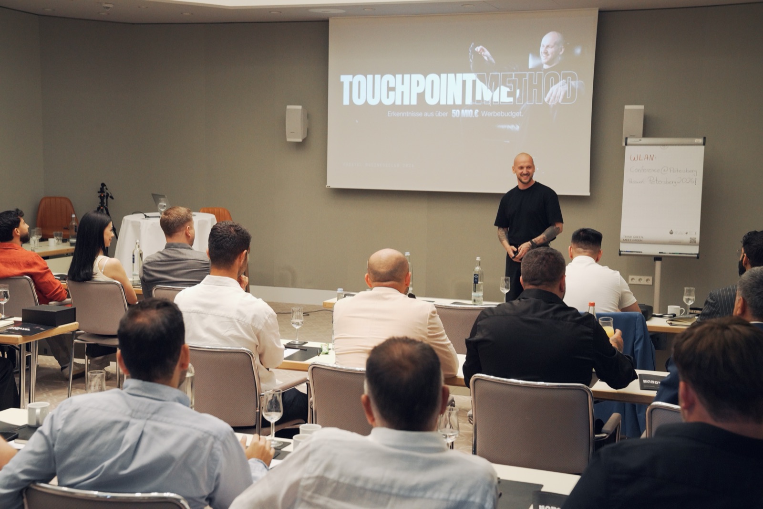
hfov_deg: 39.6
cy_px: 254
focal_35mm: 50
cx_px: 382
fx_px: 1059
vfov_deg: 27.0
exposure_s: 1/100
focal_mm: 50
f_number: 4.5
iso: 6400
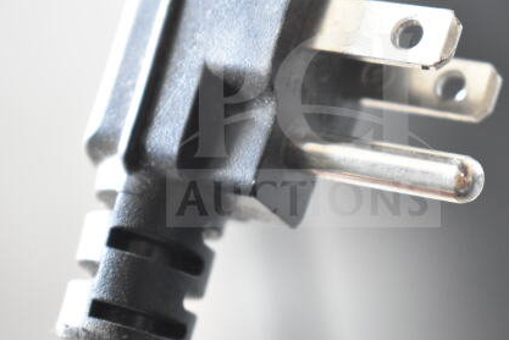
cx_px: 303
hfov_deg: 16.9
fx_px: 1707
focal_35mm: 121
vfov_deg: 11.3
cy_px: 130
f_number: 5.6
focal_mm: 55
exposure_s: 1/100
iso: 3200
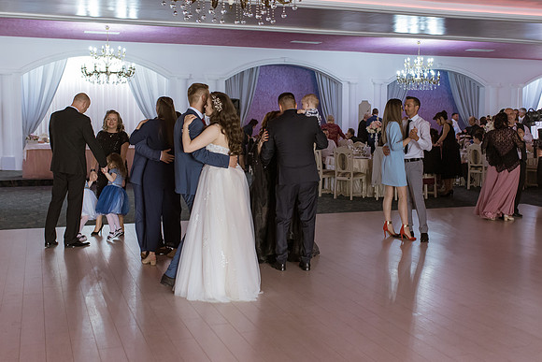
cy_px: 170
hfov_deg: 42.8
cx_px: 300
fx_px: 691
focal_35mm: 46
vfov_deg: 29.3
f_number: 2.2
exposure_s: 1/200
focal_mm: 35
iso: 1600
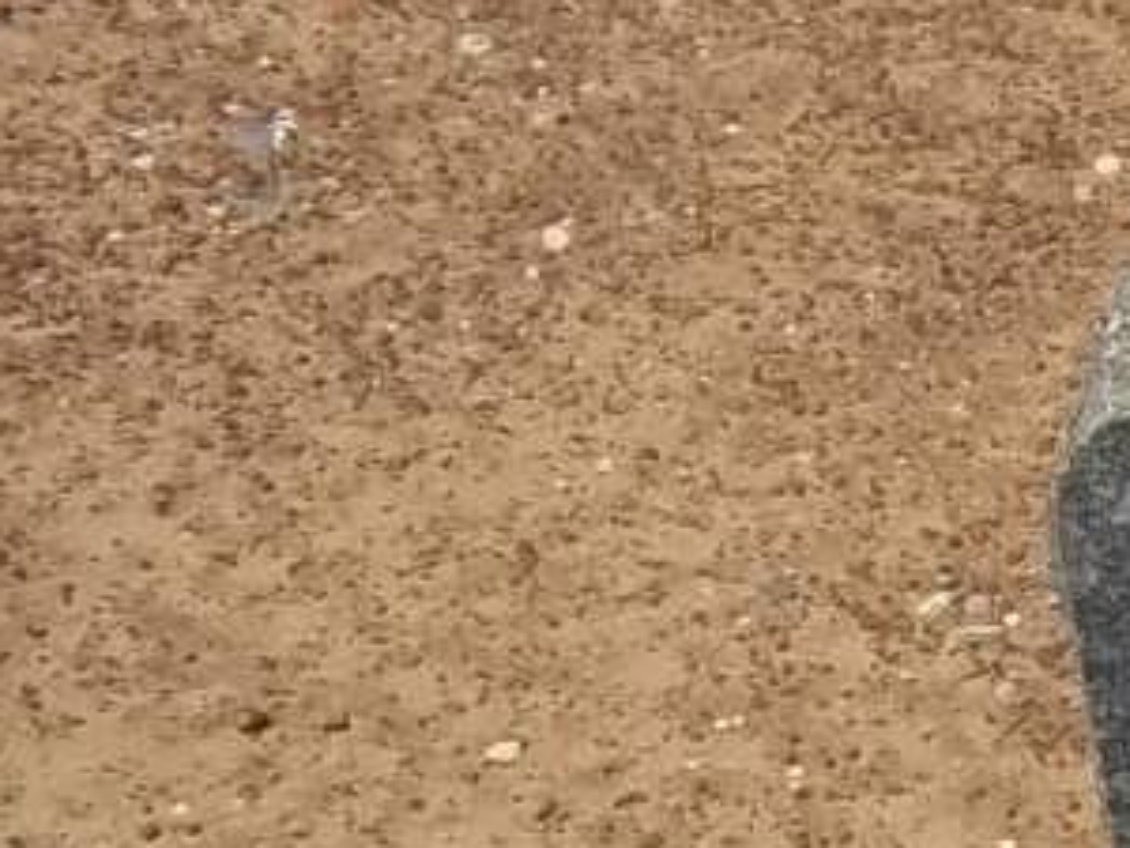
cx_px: 2226
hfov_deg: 13.3
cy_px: 961
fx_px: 4178
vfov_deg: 11.4
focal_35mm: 128
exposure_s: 1/800
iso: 80
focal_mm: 5.7
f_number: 5.5
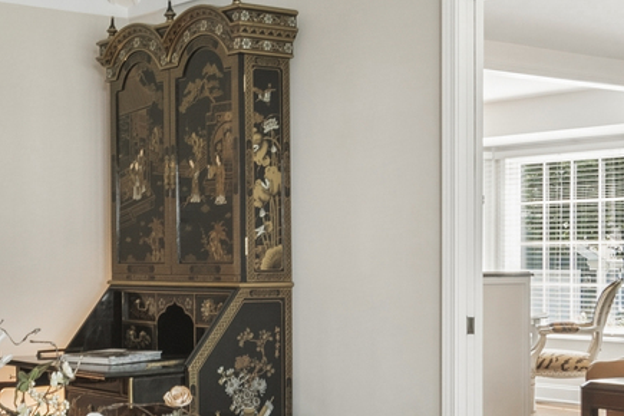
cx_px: 116
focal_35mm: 67
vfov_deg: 20.3
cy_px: 261
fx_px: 1161
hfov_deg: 29.3
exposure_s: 1/8
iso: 200
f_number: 8
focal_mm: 12
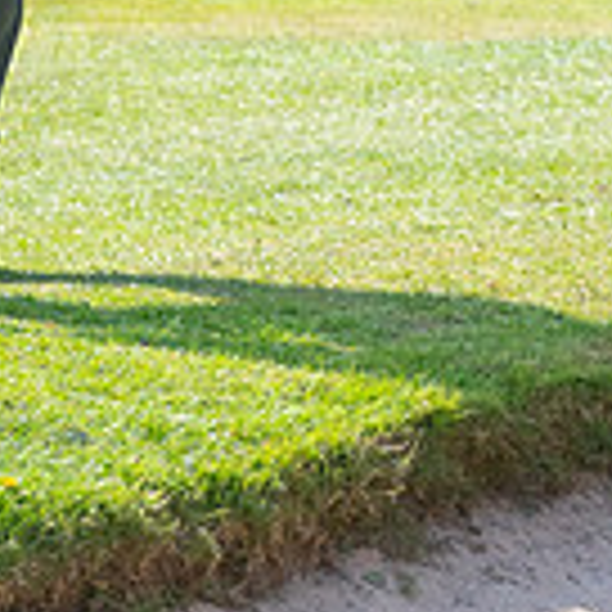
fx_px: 25283
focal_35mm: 1264
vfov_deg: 1.4
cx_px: 22
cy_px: -351
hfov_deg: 1.4
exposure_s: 1/2500
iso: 640
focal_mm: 300
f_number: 5
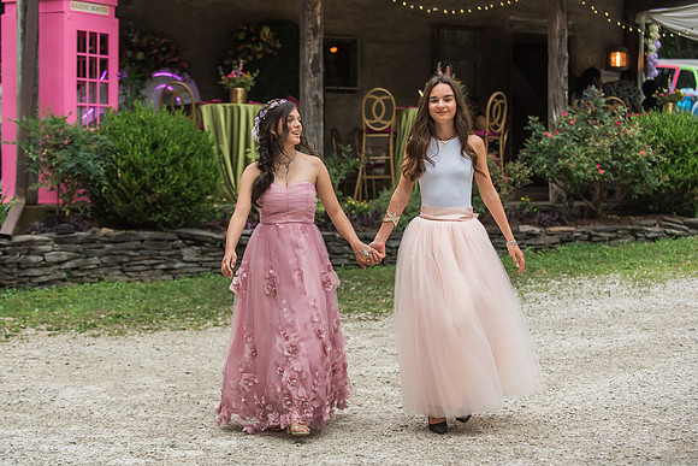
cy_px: 221
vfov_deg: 18.3
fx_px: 1442
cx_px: 331
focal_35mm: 74
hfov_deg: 27.2
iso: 640
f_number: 3.2
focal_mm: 70
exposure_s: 1/2500
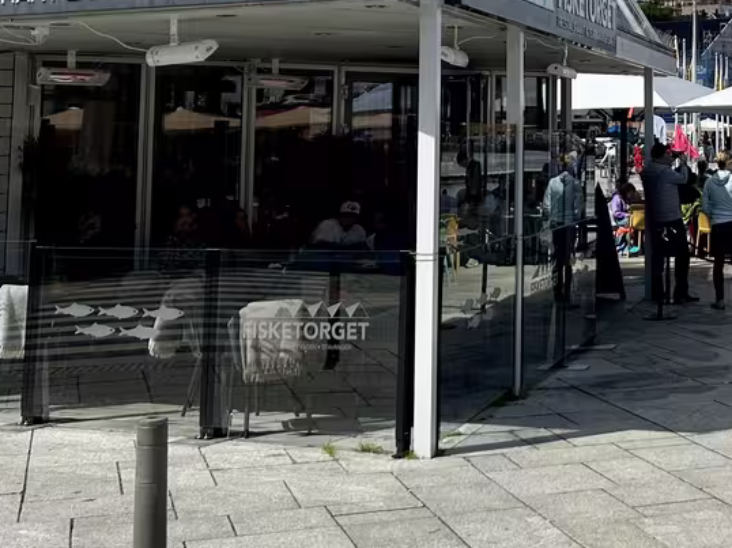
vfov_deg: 24.7
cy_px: 83
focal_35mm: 58
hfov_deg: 32.2
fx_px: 1226
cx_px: 601
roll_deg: +0.1
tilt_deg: +6.0
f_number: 1.5
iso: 50
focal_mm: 5.7
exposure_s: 1/8696
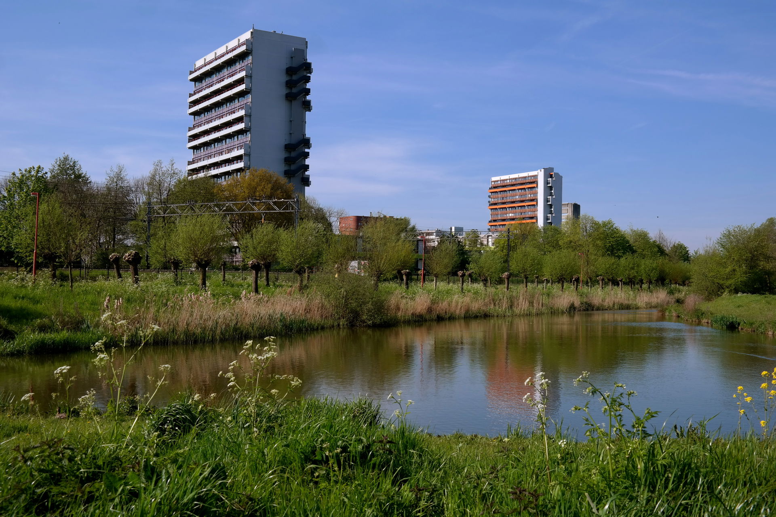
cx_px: 388
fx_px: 884
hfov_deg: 47.4
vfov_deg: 32.6
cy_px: 258
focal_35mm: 41
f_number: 6.3
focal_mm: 27
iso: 100
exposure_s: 1/250
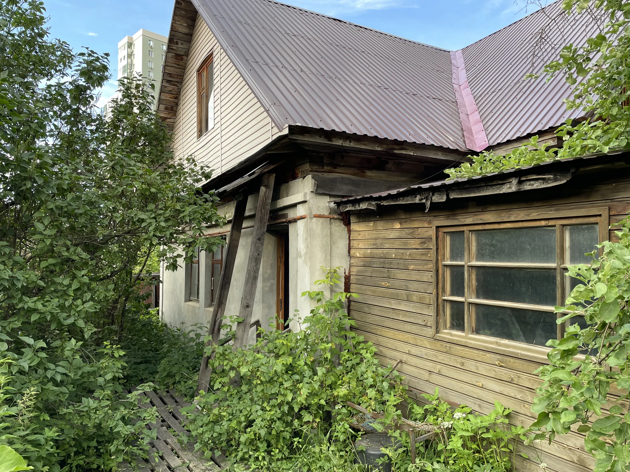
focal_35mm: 26
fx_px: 473
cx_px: 315
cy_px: 236
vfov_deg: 53.1
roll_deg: +1.3
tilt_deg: +4.1
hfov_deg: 67.3
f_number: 1.6
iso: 32
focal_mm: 4.2
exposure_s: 1/168
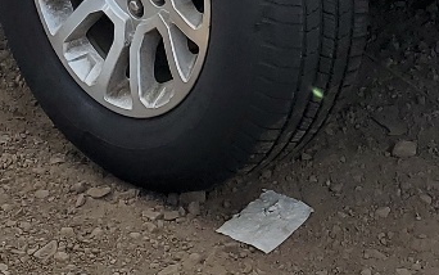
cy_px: -294
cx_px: 221
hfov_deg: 16.2
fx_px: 1544
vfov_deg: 9.4
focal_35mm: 129
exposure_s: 1/2500
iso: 50
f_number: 1.5
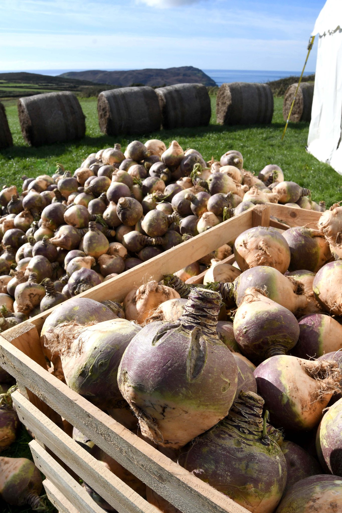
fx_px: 428
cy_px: 256
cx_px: 171
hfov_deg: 43.6
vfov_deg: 61.9
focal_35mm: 30
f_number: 13
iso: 320
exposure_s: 1/640
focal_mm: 20
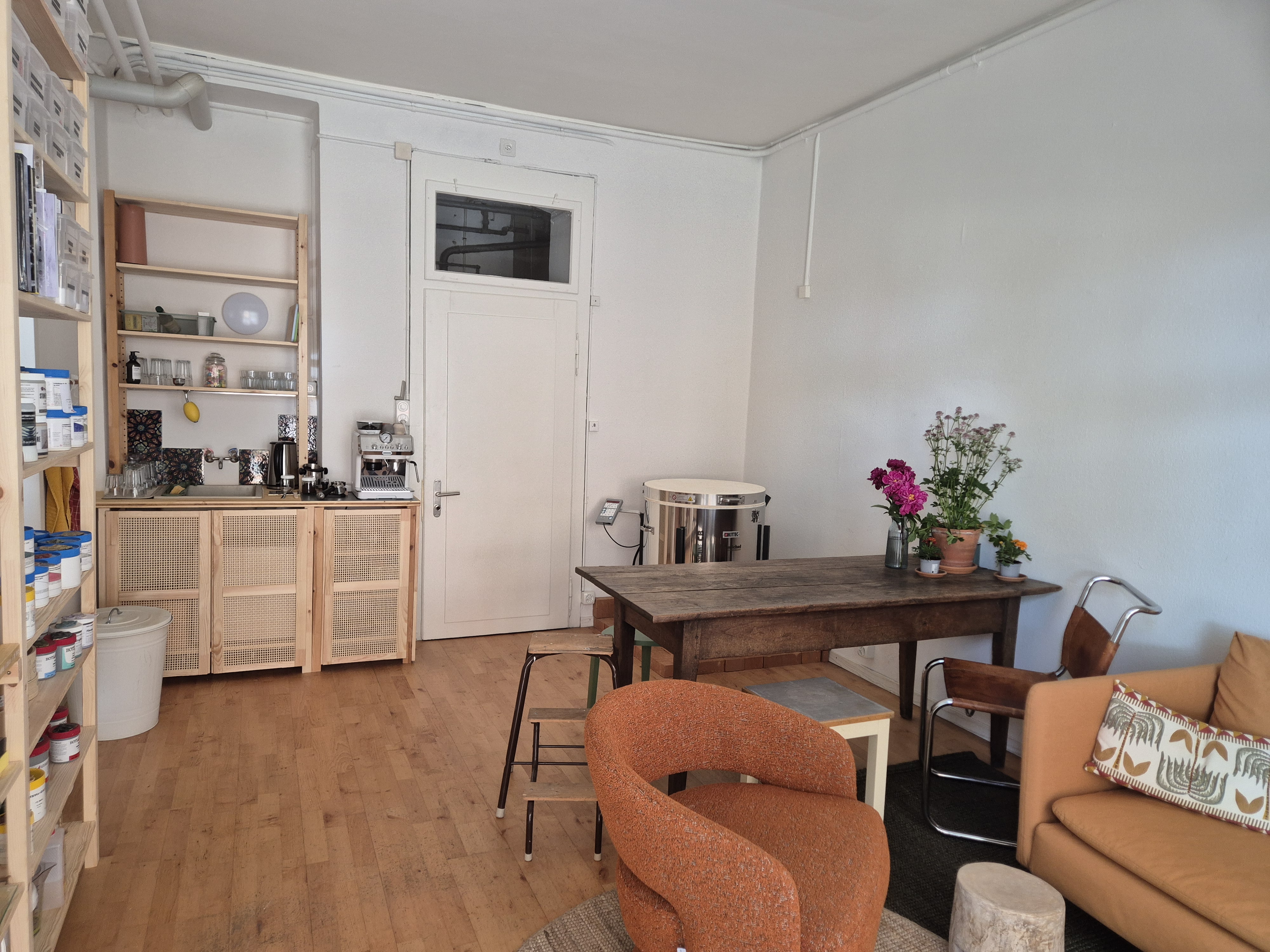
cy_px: 476
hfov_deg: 73.9
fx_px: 844
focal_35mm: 23
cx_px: 635
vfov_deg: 58.9
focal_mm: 5.4
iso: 250
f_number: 1.8
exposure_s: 1/100
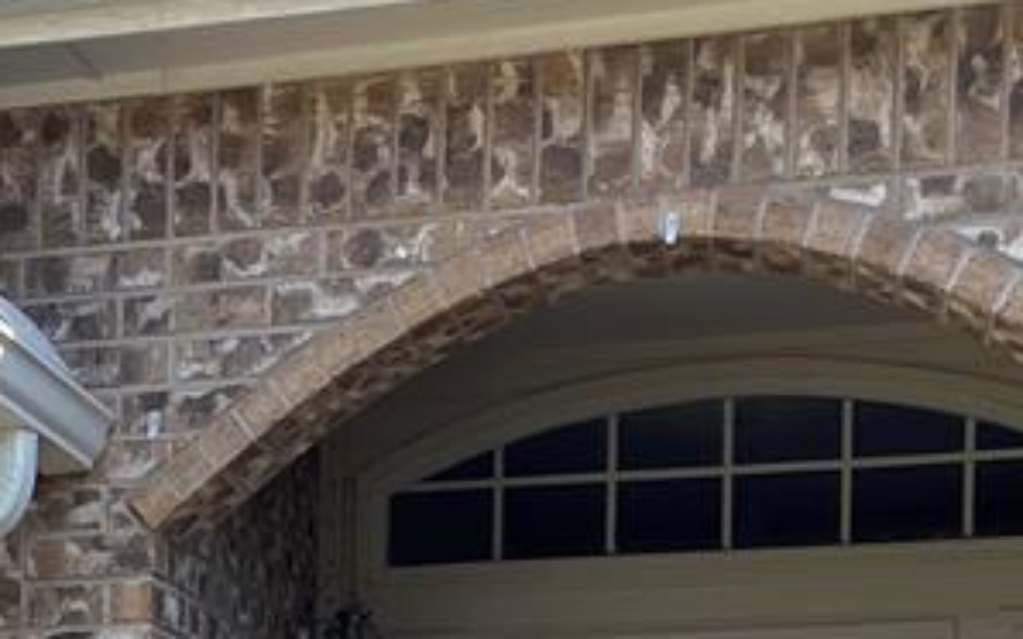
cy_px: 1137
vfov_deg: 13.0
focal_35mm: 91
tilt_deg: -2.9
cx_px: -17
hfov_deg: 21.9
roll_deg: +0.9
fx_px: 2536
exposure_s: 1/818
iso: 32
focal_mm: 5.1
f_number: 1.6
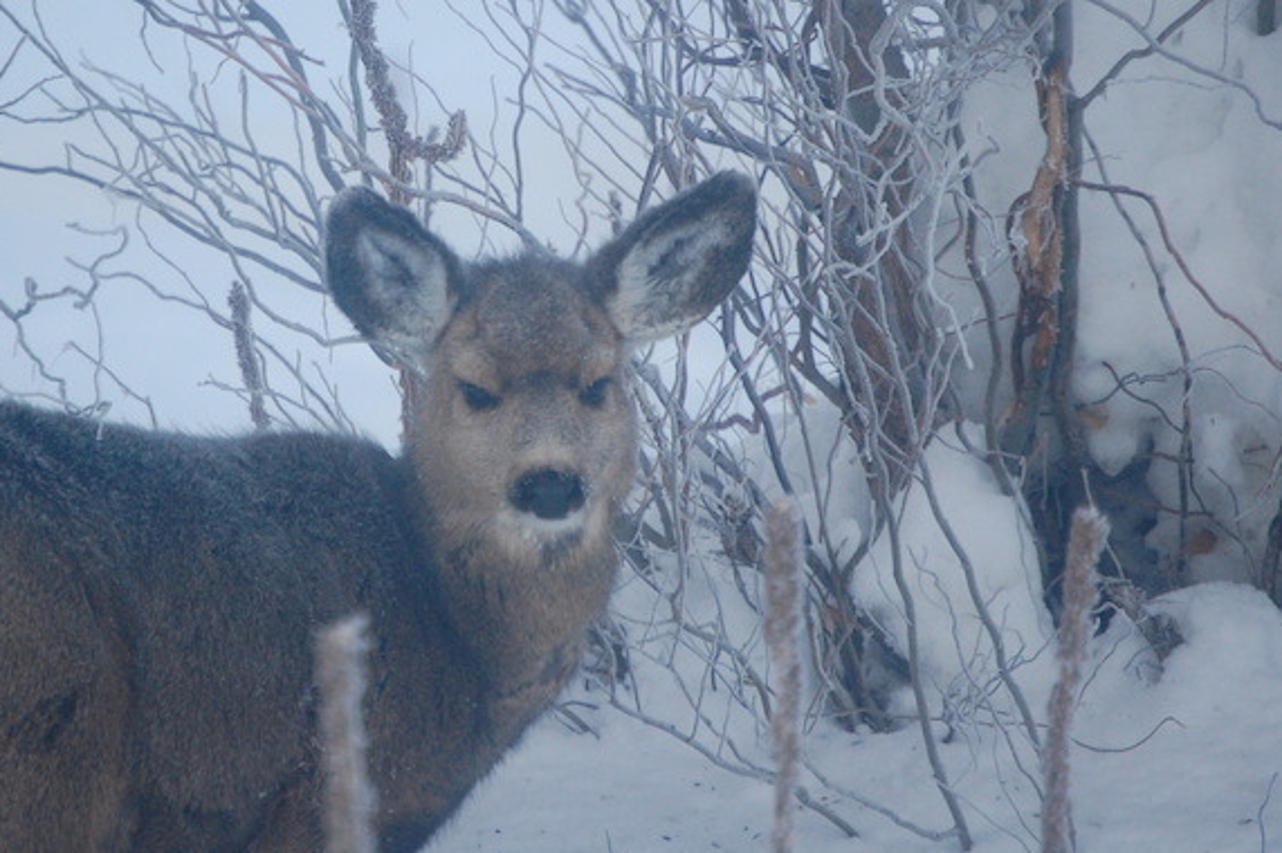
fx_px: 14200
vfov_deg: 3.4
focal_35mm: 399
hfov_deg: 5.2
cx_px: 496
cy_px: 369
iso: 800
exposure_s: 1/250
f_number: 5.6
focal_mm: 200
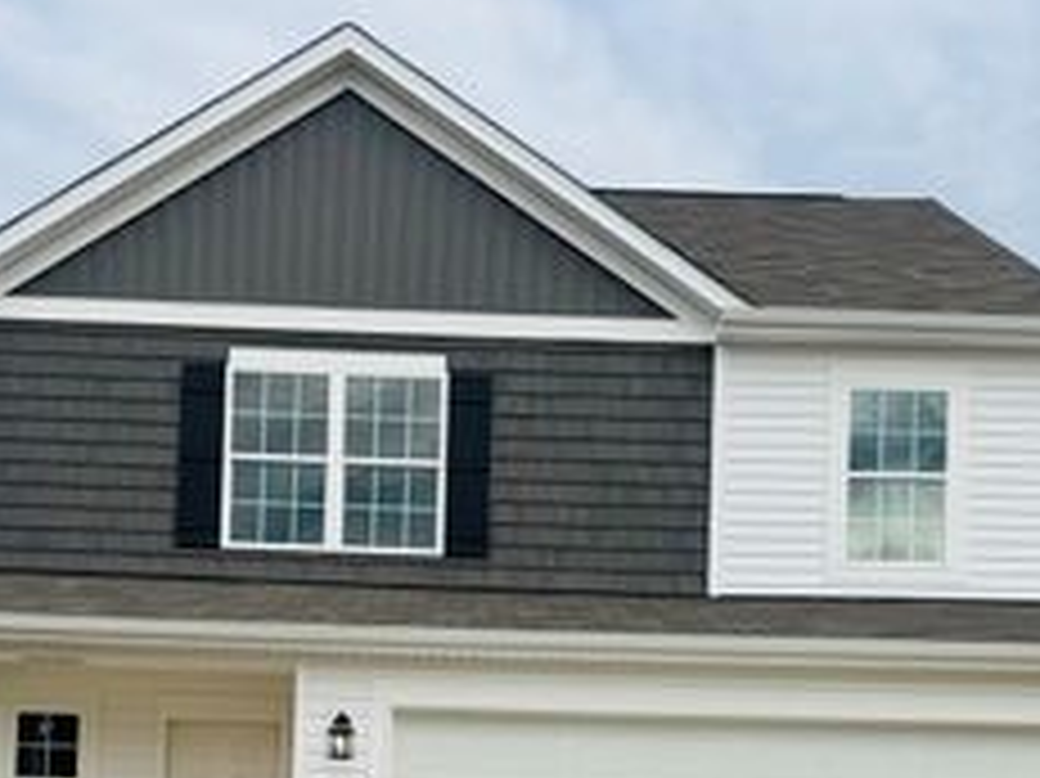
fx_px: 1561
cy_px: 798
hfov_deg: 36.8
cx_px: 455
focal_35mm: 52
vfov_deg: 26.4
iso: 80
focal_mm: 6.76
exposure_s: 1/5348
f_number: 1.78
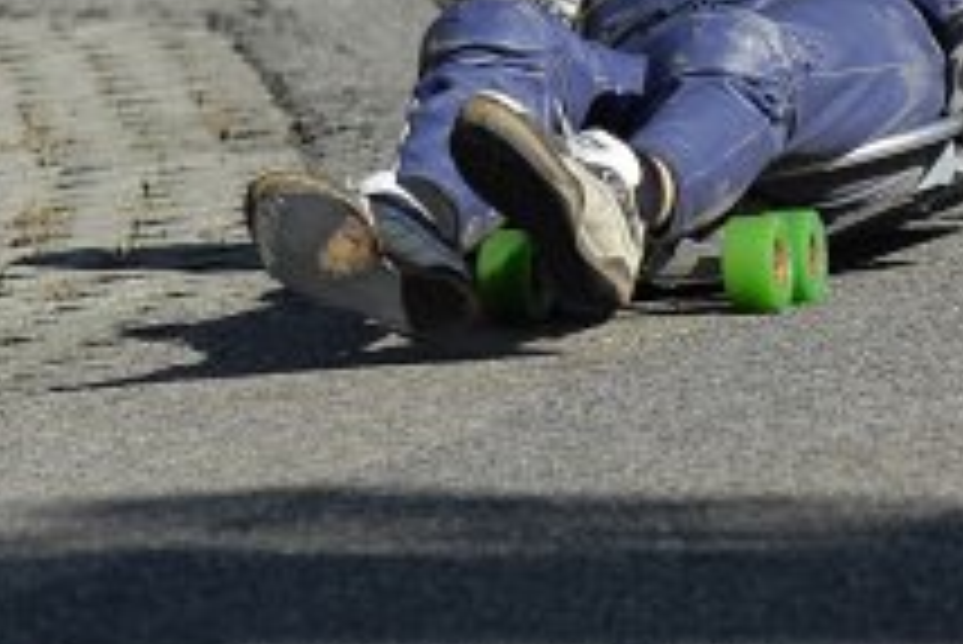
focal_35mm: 585
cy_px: -14
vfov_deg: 2.4
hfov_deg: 3.5
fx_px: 15671
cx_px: 569
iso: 200
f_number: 5
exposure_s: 1/1000
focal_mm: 135
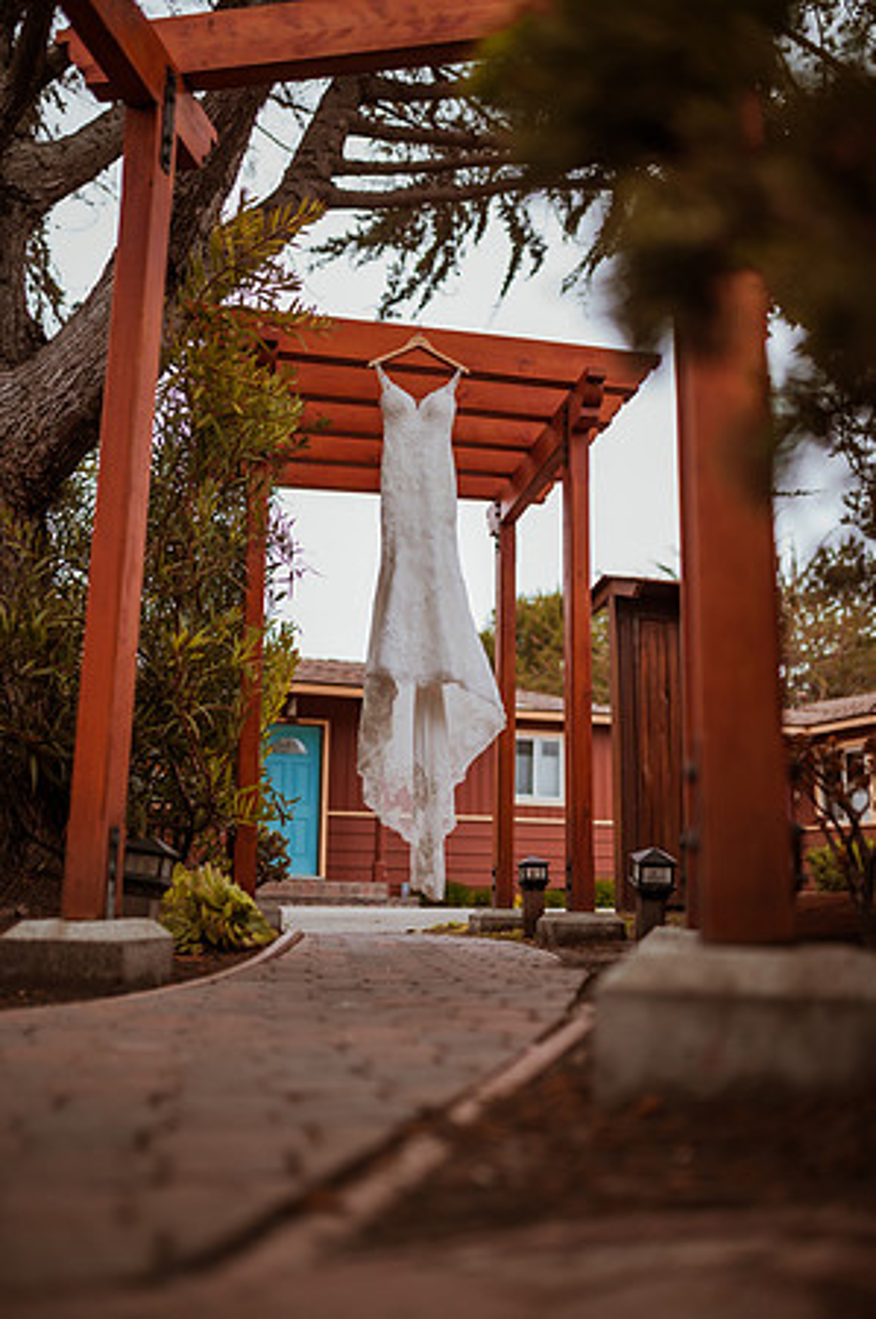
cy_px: 660
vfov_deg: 54.5
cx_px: 438
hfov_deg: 37.8
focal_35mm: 35
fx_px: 1280
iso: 100
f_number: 1.4
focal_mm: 35
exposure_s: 1/2000
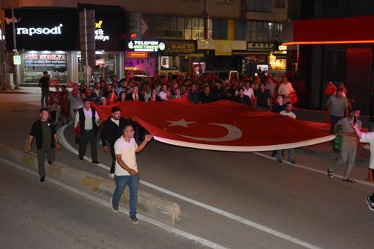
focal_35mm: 44
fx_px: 457
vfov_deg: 30.4
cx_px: 183
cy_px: 105
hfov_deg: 44.5
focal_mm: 24
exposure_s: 1/60
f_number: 3.8
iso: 3200
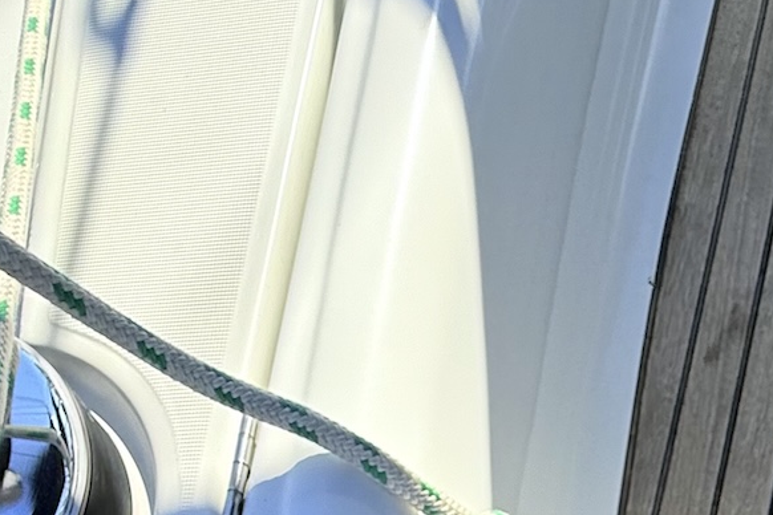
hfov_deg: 40.4
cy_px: 899
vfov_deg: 20.7
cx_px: 535
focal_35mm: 48
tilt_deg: -76.3
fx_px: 1031
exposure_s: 1/1125
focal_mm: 2.22
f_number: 2.2
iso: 64
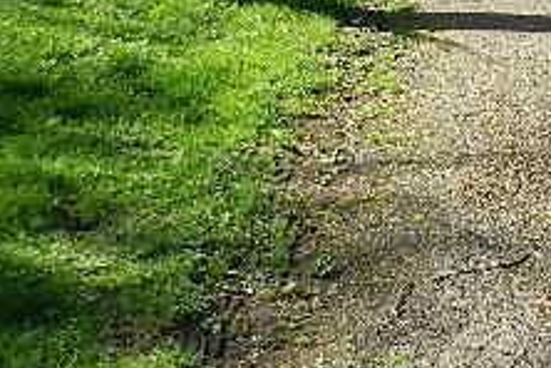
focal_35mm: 75
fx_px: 1148
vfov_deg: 17.8
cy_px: 15
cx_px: 712
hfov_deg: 23.8
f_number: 3.5
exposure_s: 1/500
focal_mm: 4.5
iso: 160
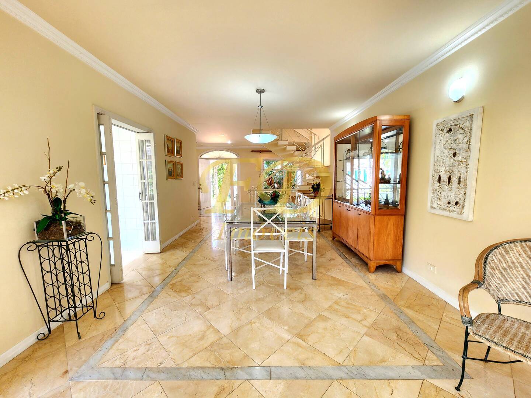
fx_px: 199
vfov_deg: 89.9
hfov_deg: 106.2
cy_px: 199
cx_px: 266
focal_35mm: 13
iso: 125
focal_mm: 2.2
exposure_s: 1/60.2
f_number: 2.2
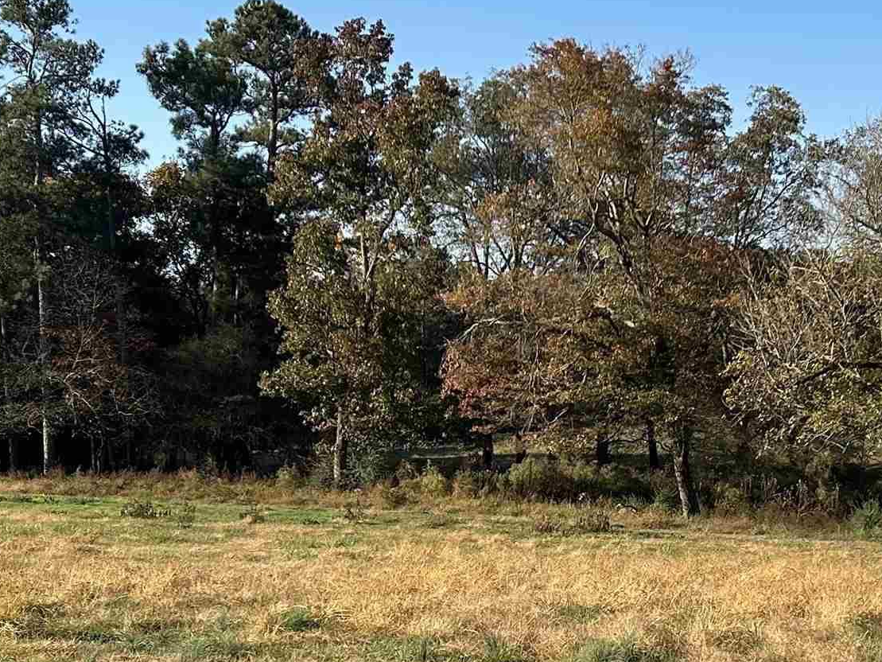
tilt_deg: -3.3
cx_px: 510
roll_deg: -0.3
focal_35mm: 72
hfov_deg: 27.0
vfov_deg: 20.4
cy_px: 440
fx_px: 1835
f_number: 1.5
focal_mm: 5.7
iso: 50
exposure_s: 1/2404
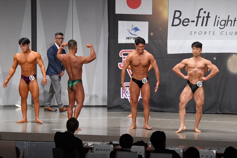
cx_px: 118
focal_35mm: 135
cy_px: 79
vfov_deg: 10.2
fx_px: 888
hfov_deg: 15.2
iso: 6400
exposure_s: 1/400
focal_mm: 90
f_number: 5.6
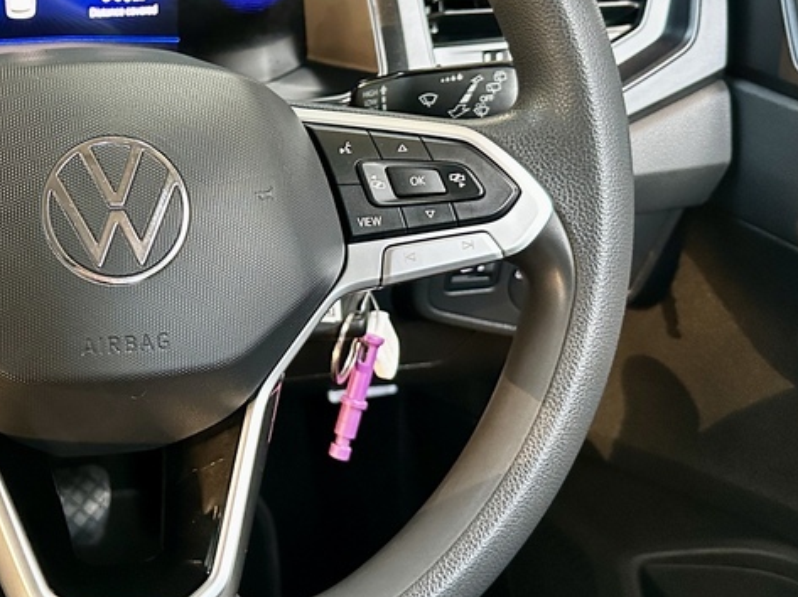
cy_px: 184
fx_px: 1198
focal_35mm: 52
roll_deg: -0.9
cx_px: 108
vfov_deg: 27.8
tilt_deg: -24.3
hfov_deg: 35.1
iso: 1000
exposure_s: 1/47
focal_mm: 6.86
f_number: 1.78
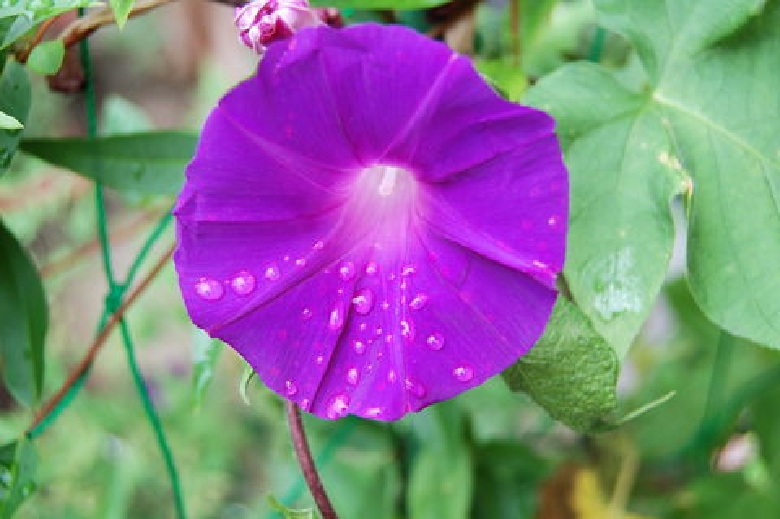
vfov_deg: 25.7
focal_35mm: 52
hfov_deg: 37.9
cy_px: 260
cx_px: 390
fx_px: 1136
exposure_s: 1/125
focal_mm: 35
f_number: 5.6
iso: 250
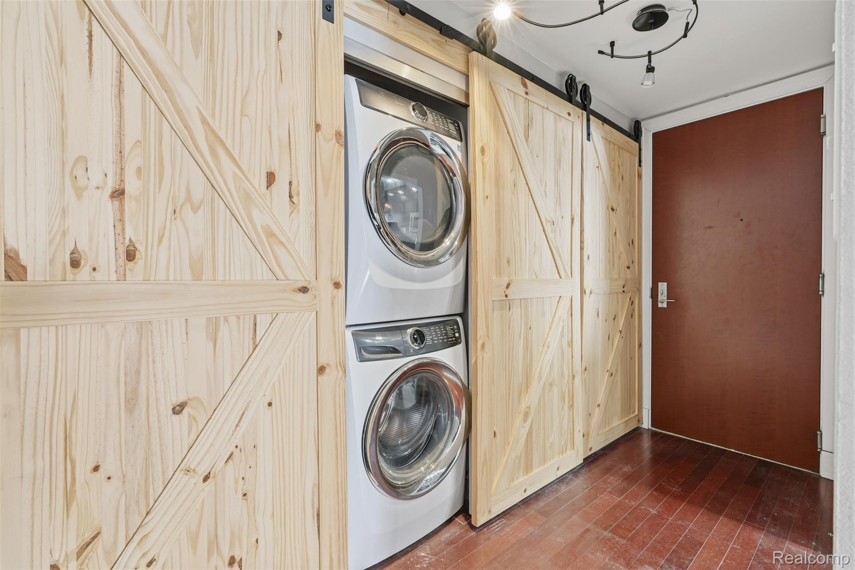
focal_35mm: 16
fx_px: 380
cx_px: 428
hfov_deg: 96.7
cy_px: 285
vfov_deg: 73.7
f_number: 8
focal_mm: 16
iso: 400
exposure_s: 1/50
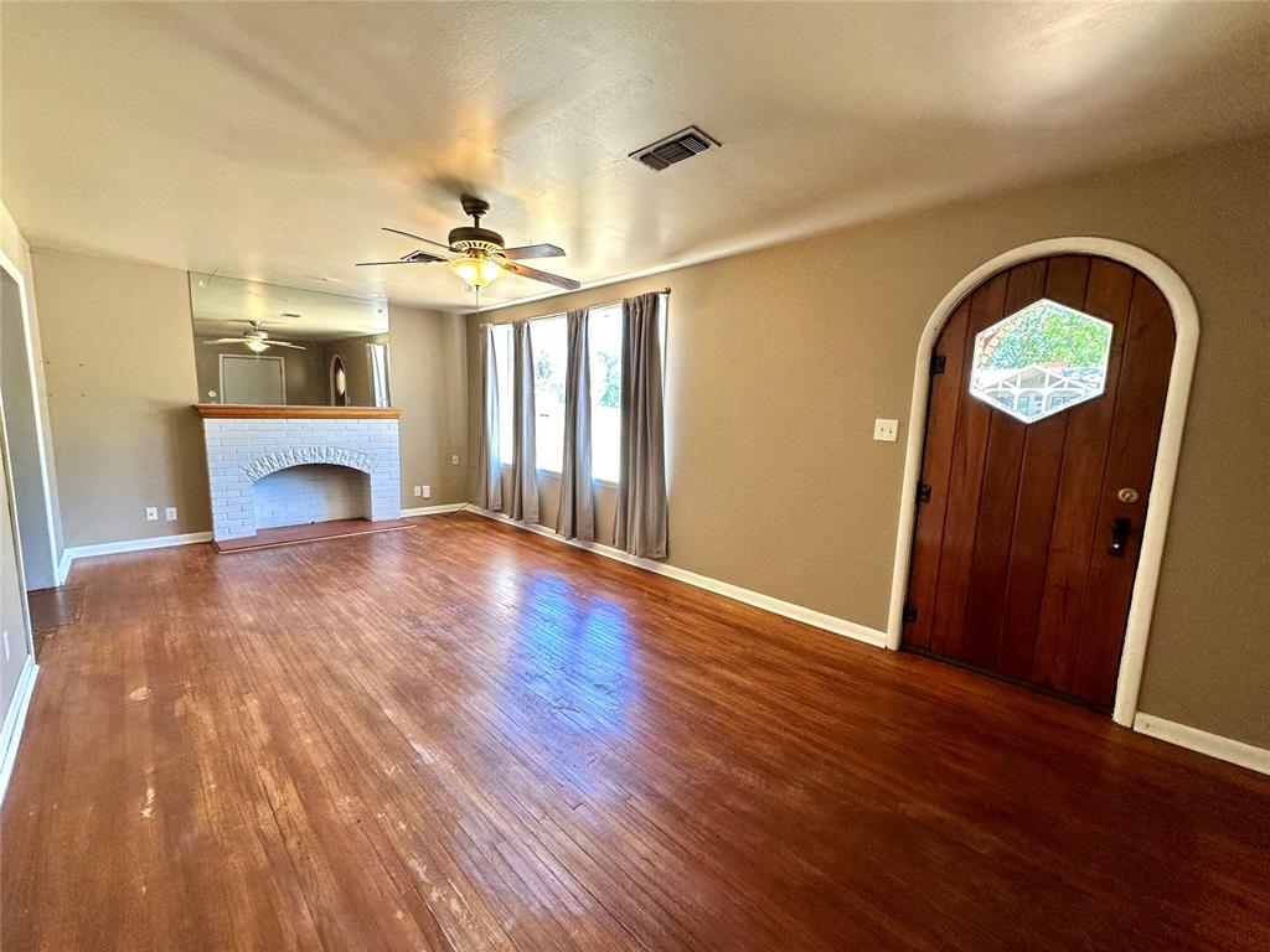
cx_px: 635
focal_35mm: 14
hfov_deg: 102.1
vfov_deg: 85.7
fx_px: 514
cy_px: 476
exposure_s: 1/120
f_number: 2.2
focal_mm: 2.22
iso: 160
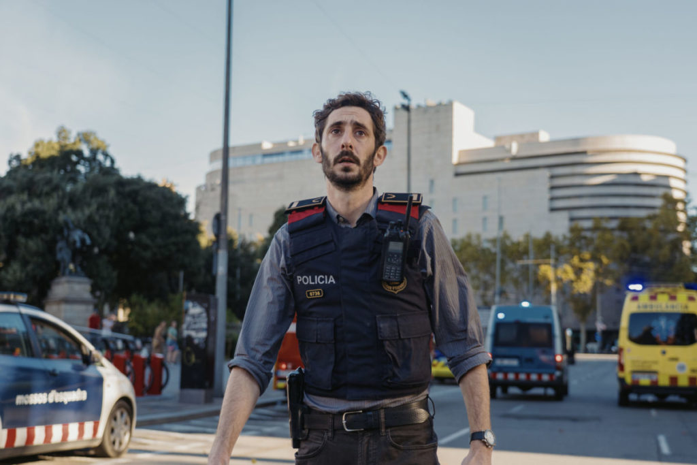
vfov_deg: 28.7
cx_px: 348
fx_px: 910
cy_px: 232
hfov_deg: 41.9
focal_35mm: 47
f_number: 4
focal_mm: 47
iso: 400
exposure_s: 1/640
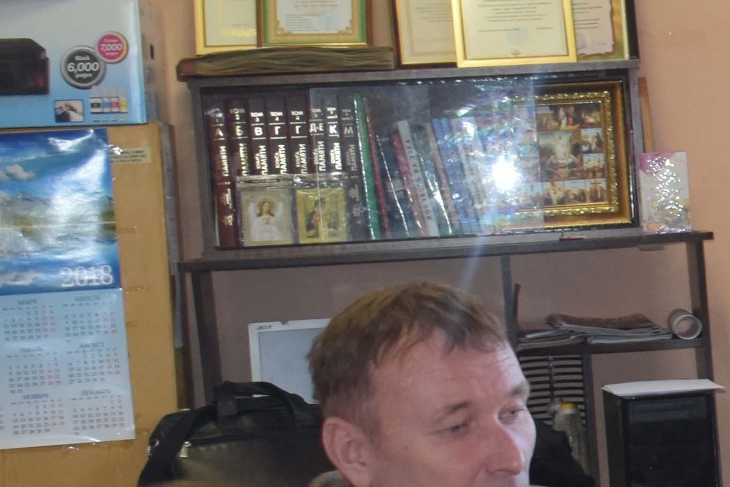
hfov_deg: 11.9
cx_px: 1307
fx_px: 3225
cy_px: 453
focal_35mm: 159
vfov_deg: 8.6
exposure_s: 1/80
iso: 800
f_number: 4.5
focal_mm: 24
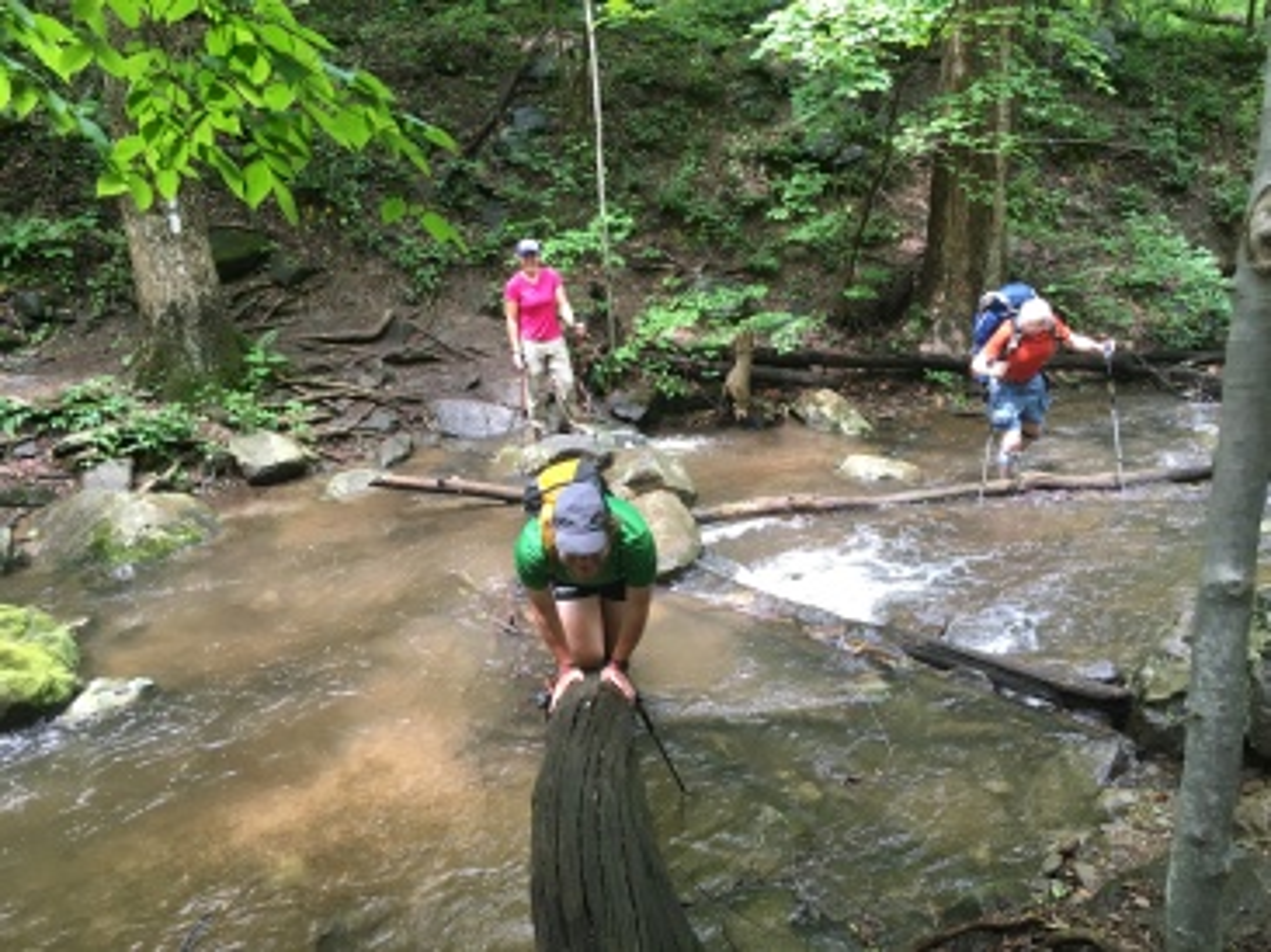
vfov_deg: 48.2
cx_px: 636
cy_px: 476
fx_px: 1064
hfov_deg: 61.7
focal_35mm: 29
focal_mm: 4.15
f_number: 2.2
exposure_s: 1/30
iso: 32
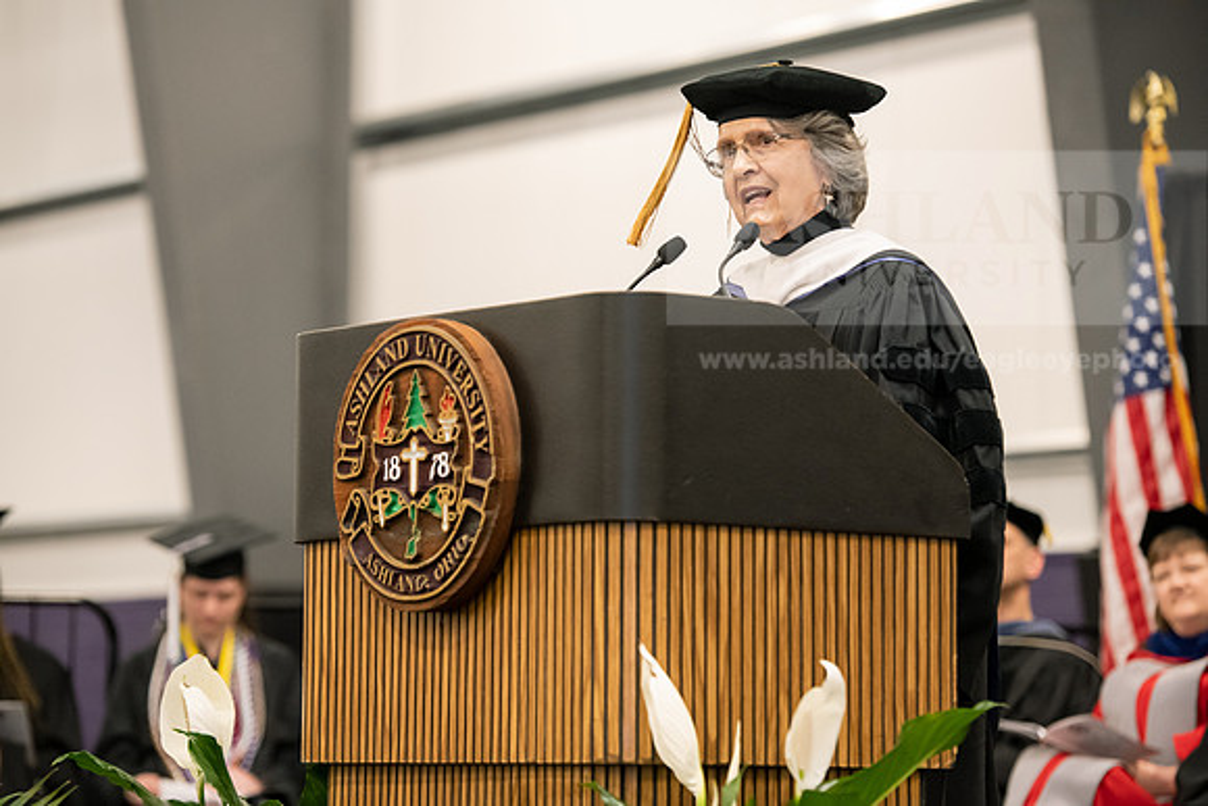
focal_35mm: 130
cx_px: 604
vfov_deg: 10.6
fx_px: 4363
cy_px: 403
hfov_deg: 15.8
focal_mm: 130
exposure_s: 1/200
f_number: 3.5
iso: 3200
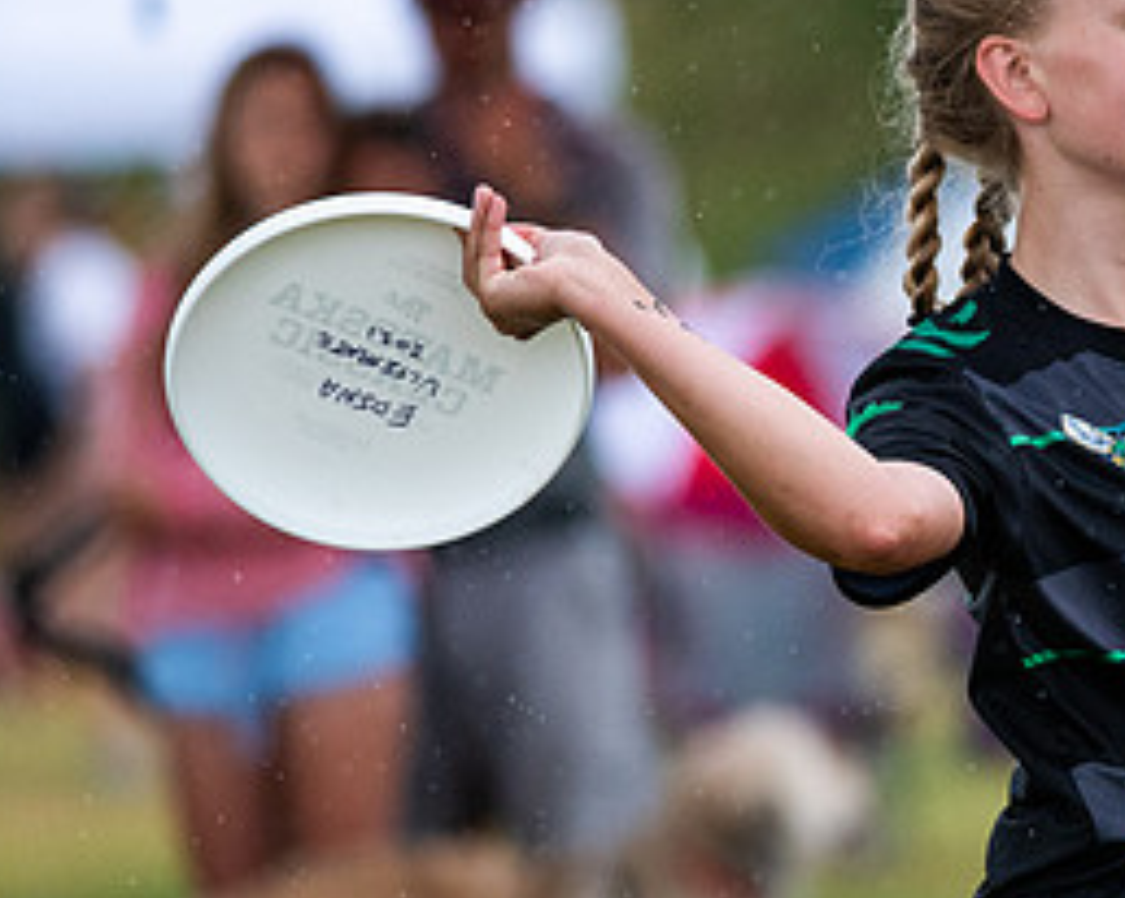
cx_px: 1230
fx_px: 37097
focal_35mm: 1115
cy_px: 546
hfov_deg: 1.7
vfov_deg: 1.4
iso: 800
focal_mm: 300
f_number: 4
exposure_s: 1/3200
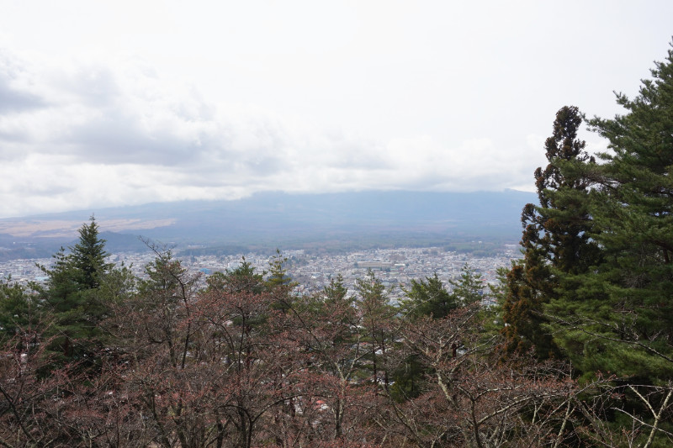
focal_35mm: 36
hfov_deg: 53.1
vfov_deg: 36.9
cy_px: 224
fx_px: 673
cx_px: 336
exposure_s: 1/100
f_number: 14
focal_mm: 24
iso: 100
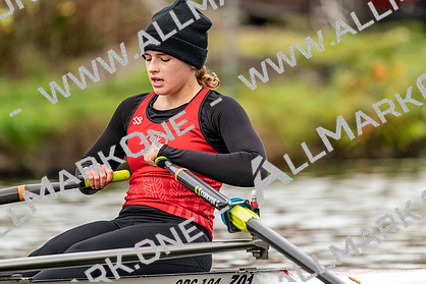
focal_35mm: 555
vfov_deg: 2.5
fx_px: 6569
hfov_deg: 3.7
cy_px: 107
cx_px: 164
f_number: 4.5
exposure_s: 1/2500
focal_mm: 400
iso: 2500
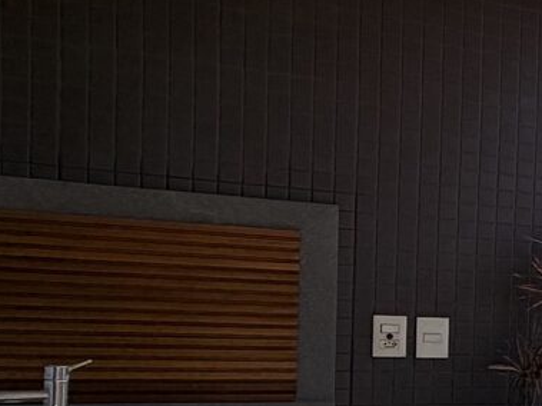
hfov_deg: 17.8
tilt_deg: -2.6
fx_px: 1111
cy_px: 357
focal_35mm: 71
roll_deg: -3.2
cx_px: 1114
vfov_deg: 20.3
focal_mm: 2.22
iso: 25
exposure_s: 1/770
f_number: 2.2
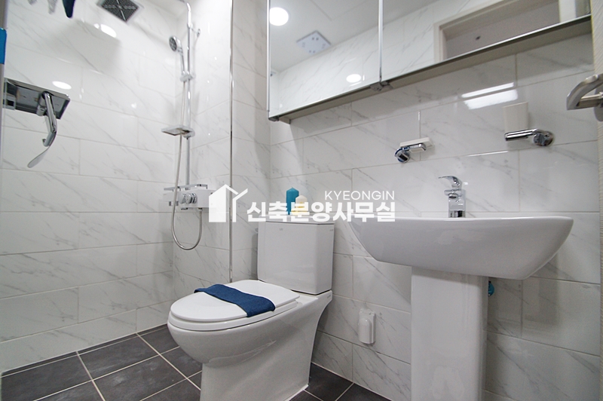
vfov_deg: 77.2
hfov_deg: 100.4
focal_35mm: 15
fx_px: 251
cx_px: 302
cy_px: 200
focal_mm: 10
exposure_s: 1/125
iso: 800
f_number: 4
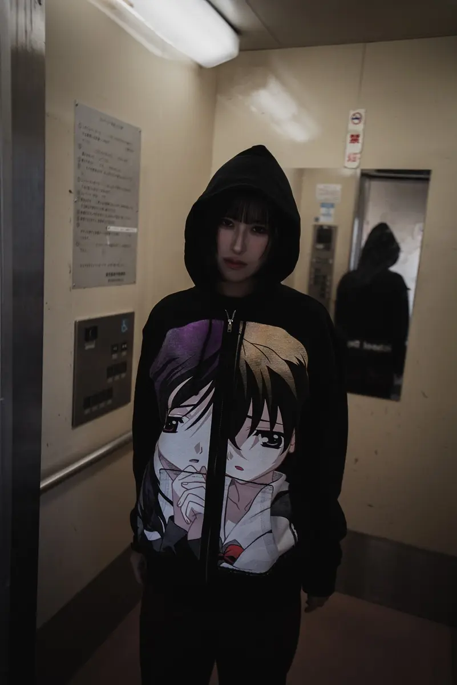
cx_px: 228
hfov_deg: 43.6
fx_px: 571
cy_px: 342
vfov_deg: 61.9
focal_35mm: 30
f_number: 2.8
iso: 250
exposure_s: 1/200
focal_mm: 30
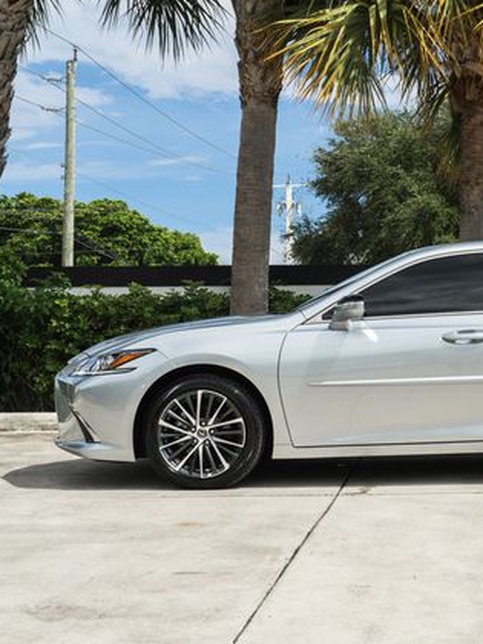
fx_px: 1377
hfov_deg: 19.1
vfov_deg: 26.3
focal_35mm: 74
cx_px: 531
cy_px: 304
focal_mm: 34
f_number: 10
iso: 100
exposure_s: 1/50
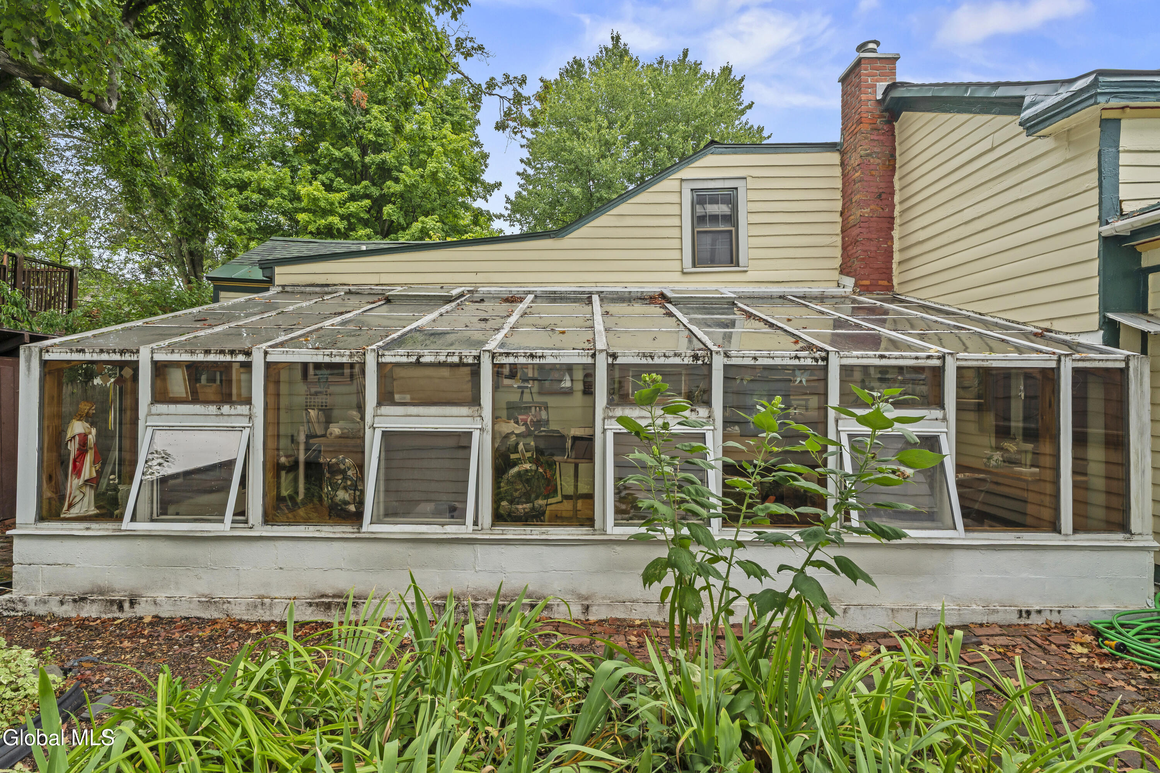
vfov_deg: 67.4
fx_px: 580
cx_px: 580
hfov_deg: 90.0
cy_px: 386
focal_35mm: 18
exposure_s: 1/13
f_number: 10
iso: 400
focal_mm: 18
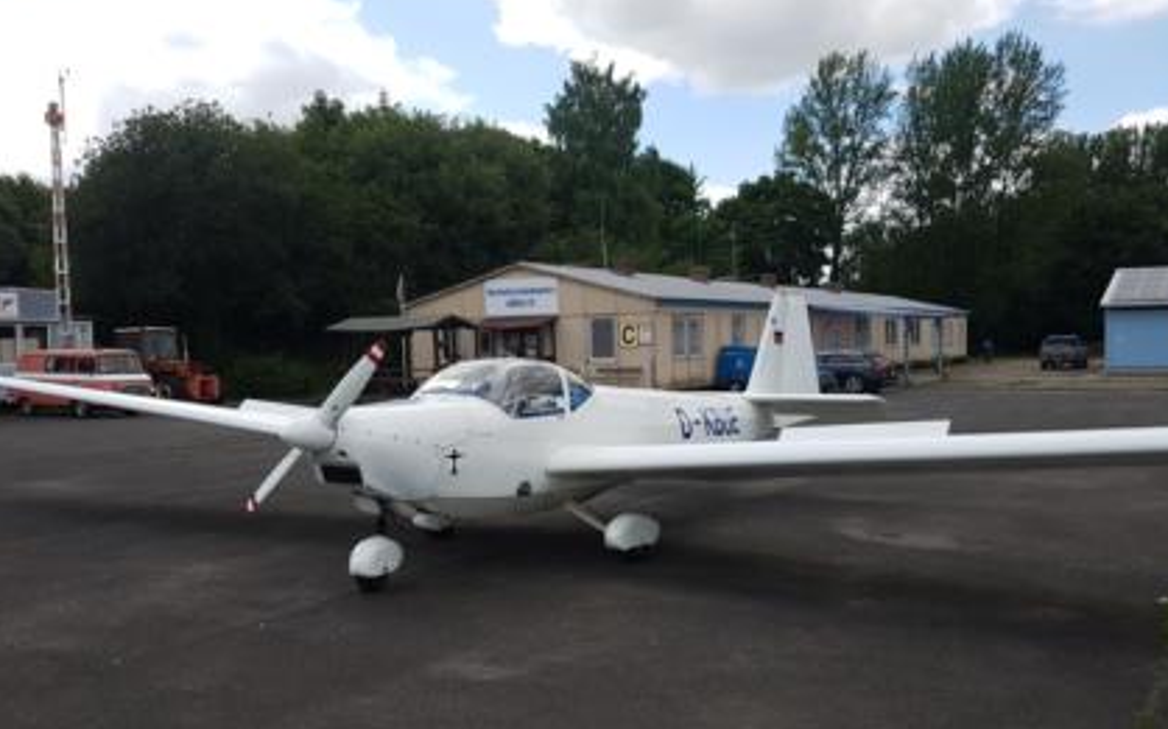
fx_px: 1050
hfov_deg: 58.1
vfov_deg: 38.3
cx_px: 601
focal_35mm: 33
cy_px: 364
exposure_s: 1/1940
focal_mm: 4.2
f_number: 1.7
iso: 50
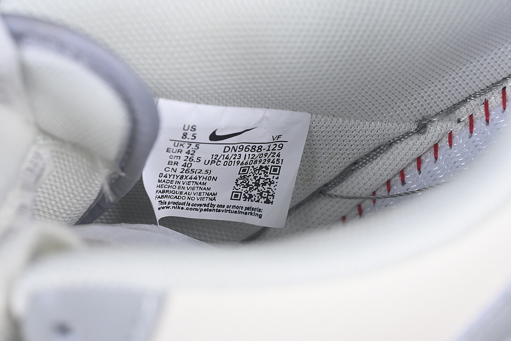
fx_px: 1065
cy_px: 170
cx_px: 256
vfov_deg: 18.2
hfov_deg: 27.0
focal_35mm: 75
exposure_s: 1/80
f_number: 7.1
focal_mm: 50
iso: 160
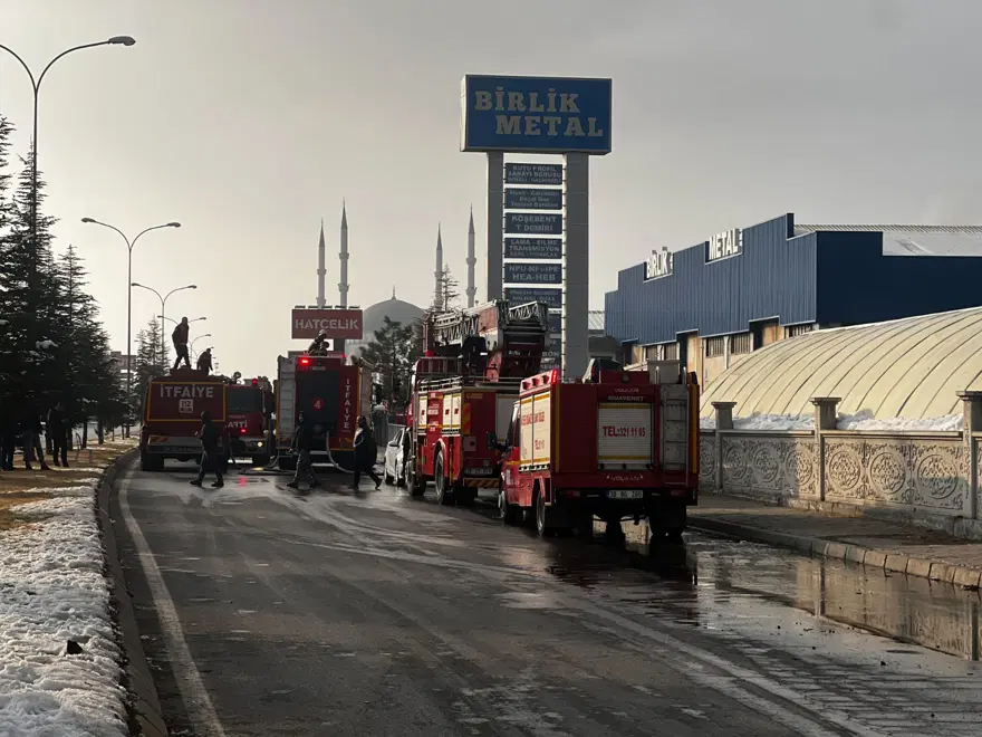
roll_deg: -0.5
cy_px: 368
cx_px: 491
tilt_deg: -2.1
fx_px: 2184
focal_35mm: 77
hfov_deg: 25.3
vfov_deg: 19.1
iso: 32
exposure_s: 1/903
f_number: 2.8
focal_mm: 9
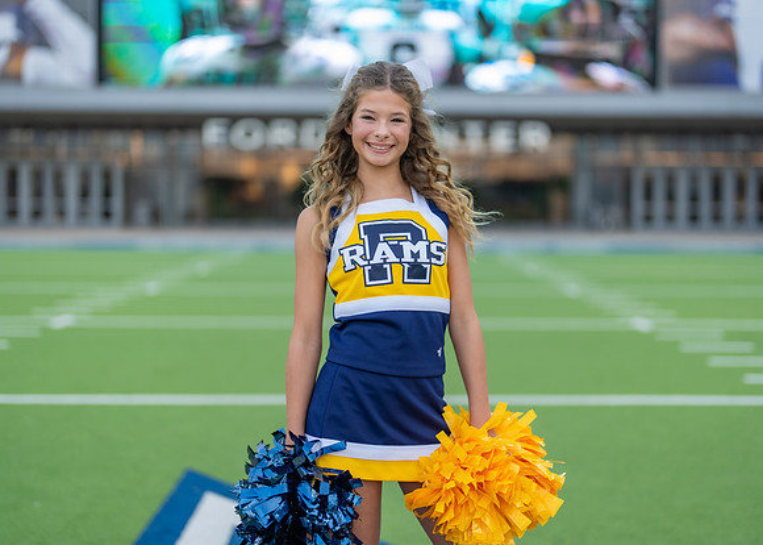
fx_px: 1215
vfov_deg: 25.3
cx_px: 410
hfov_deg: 34.8
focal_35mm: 56
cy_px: 255
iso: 100
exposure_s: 1/500
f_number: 1.2
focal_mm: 50
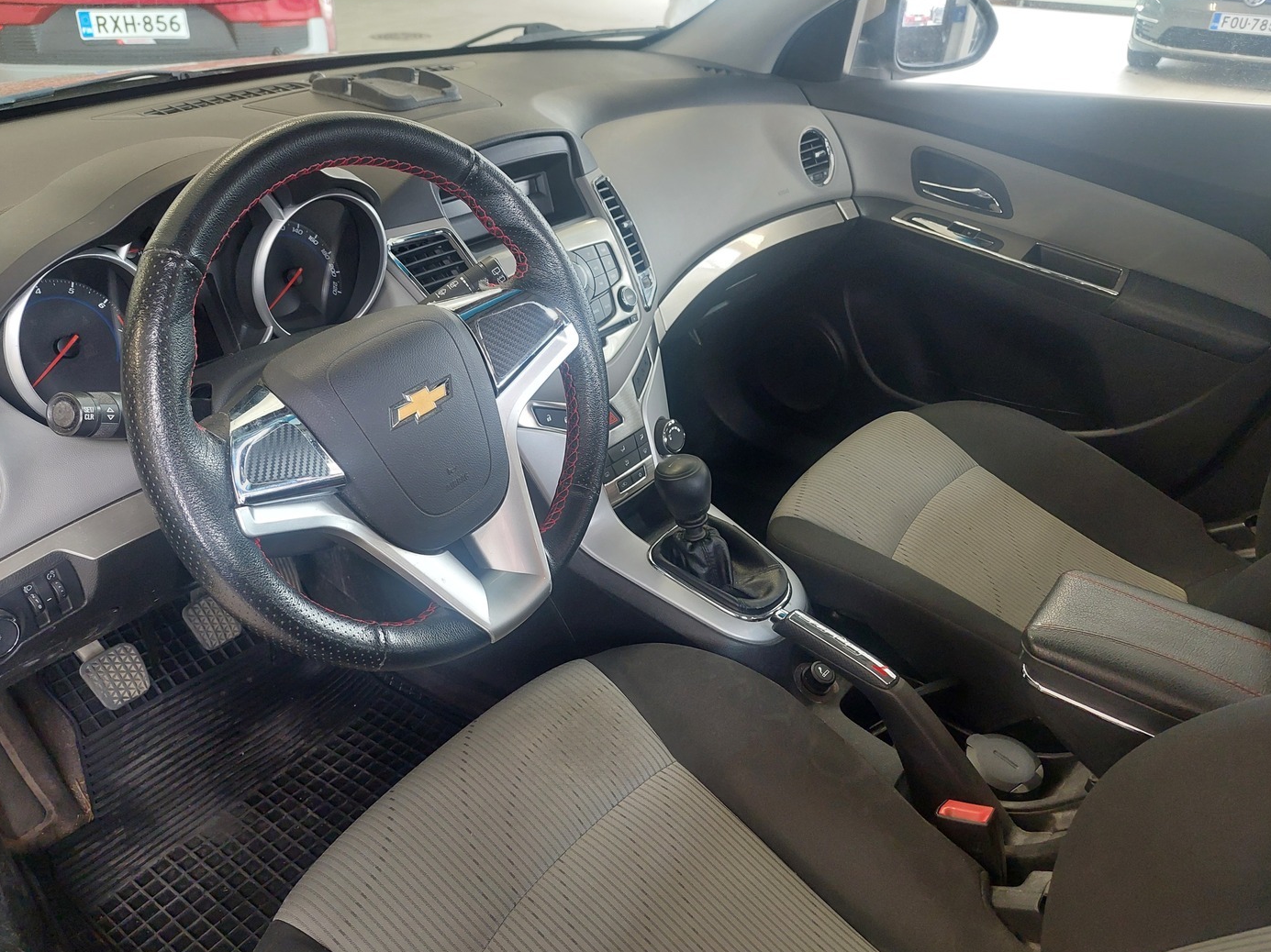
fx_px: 954
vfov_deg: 53.0
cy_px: 485
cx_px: 615
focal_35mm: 26
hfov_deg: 67.3
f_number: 1.8
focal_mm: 5.23
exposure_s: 1/50
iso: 200
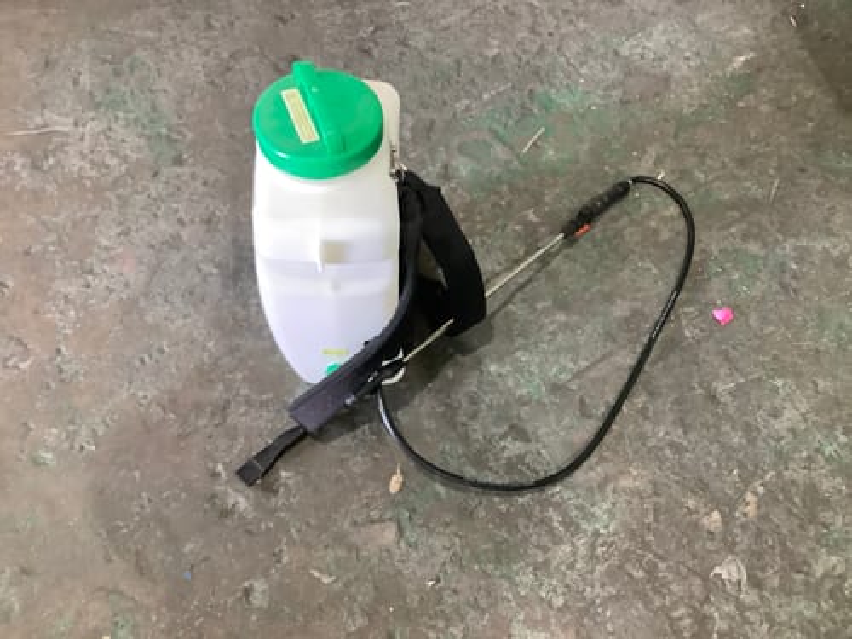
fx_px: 763
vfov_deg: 45.4
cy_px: 320
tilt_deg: -57.3
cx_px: 426
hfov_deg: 58.4
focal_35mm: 31
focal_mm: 3.3
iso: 320
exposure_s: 1/50
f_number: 2.4
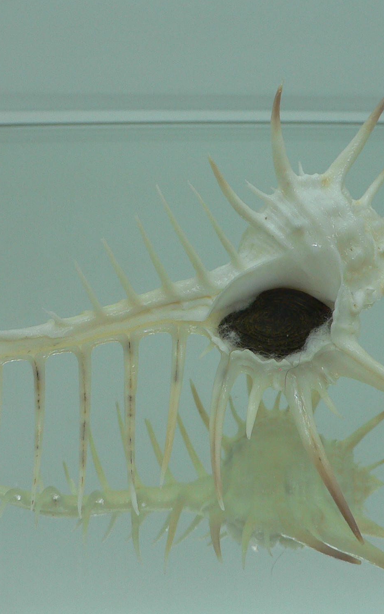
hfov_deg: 25.8
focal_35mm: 50
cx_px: 234
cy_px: 308
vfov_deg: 40.3
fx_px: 837
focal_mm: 4.6
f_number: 2.8
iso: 80
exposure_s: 1/80
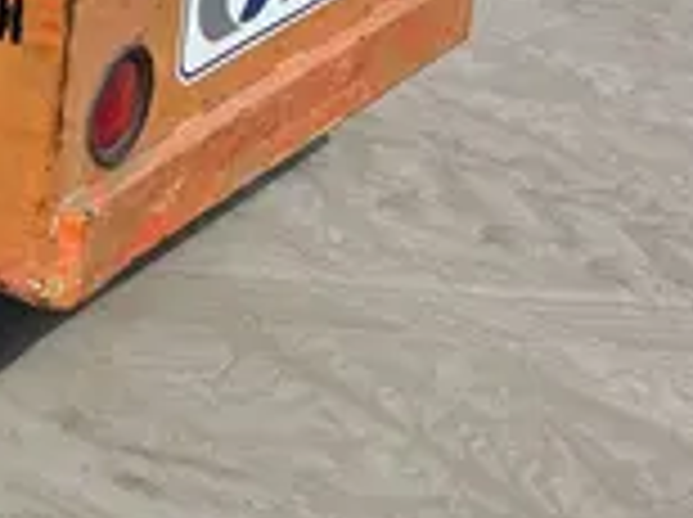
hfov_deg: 18.1
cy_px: -52
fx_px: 1859
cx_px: -432
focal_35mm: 93
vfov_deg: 15.4
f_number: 1.6
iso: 50
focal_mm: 5.1
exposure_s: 1/4016
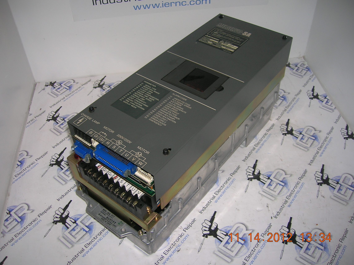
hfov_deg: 54.0
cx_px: 177
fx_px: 347
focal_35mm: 34
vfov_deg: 41.7
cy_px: 132
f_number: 2.9
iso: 50
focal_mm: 5.7
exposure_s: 1/60.1
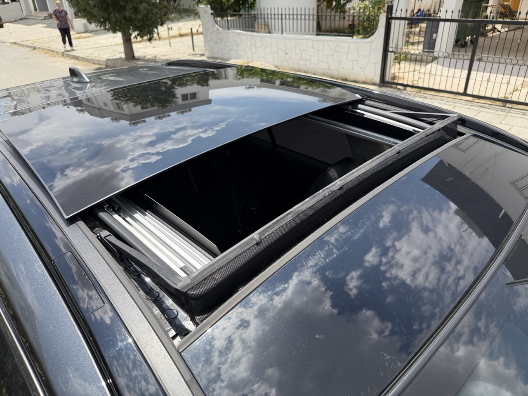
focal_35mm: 24
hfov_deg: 71.6
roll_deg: +2.6
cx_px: 264
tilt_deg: -30.4
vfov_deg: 56.8
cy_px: 198
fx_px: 366
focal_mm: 6.76
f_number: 1.78
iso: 100
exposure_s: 1/3759
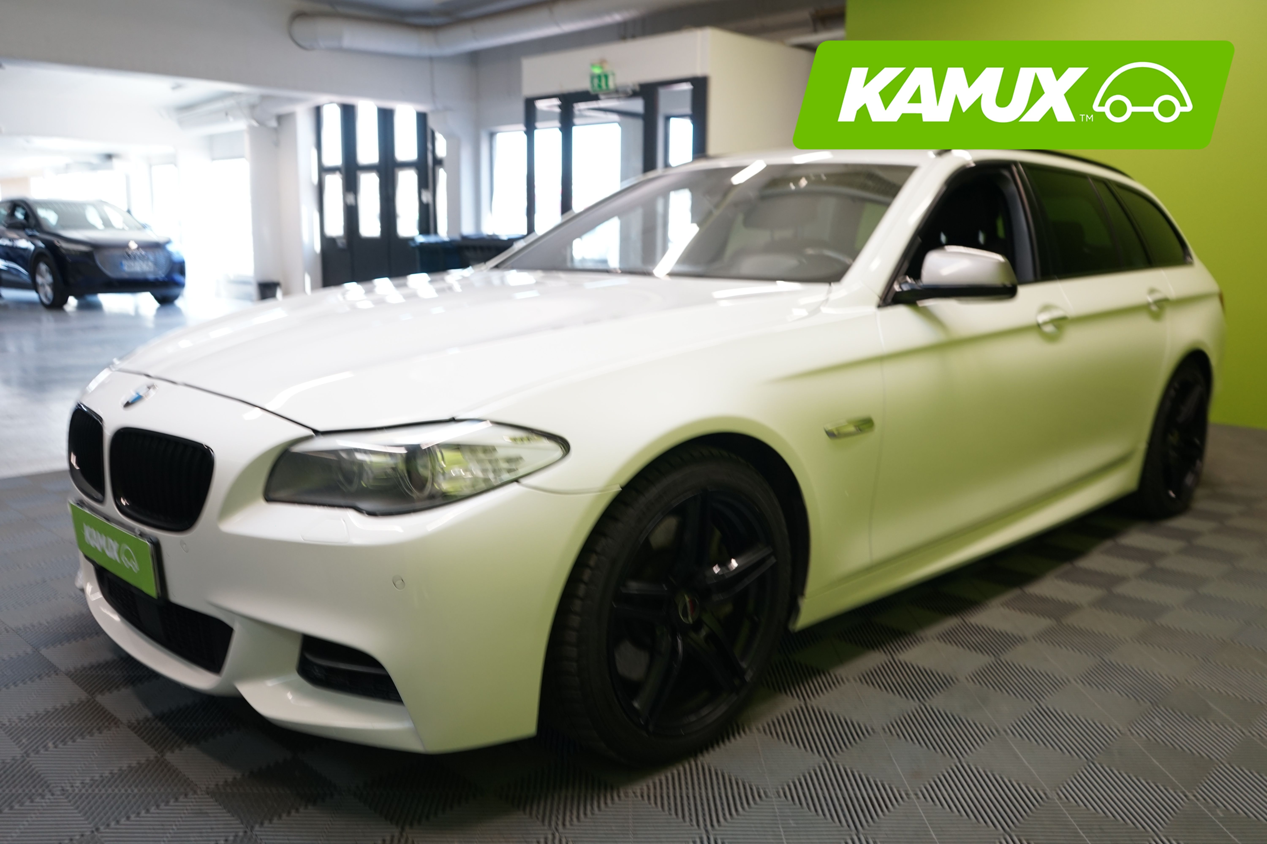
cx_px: 634
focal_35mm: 29
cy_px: 422
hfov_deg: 63.7
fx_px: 1021
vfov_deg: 45.0
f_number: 4.5
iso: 640
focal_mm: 29
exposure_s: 1/30
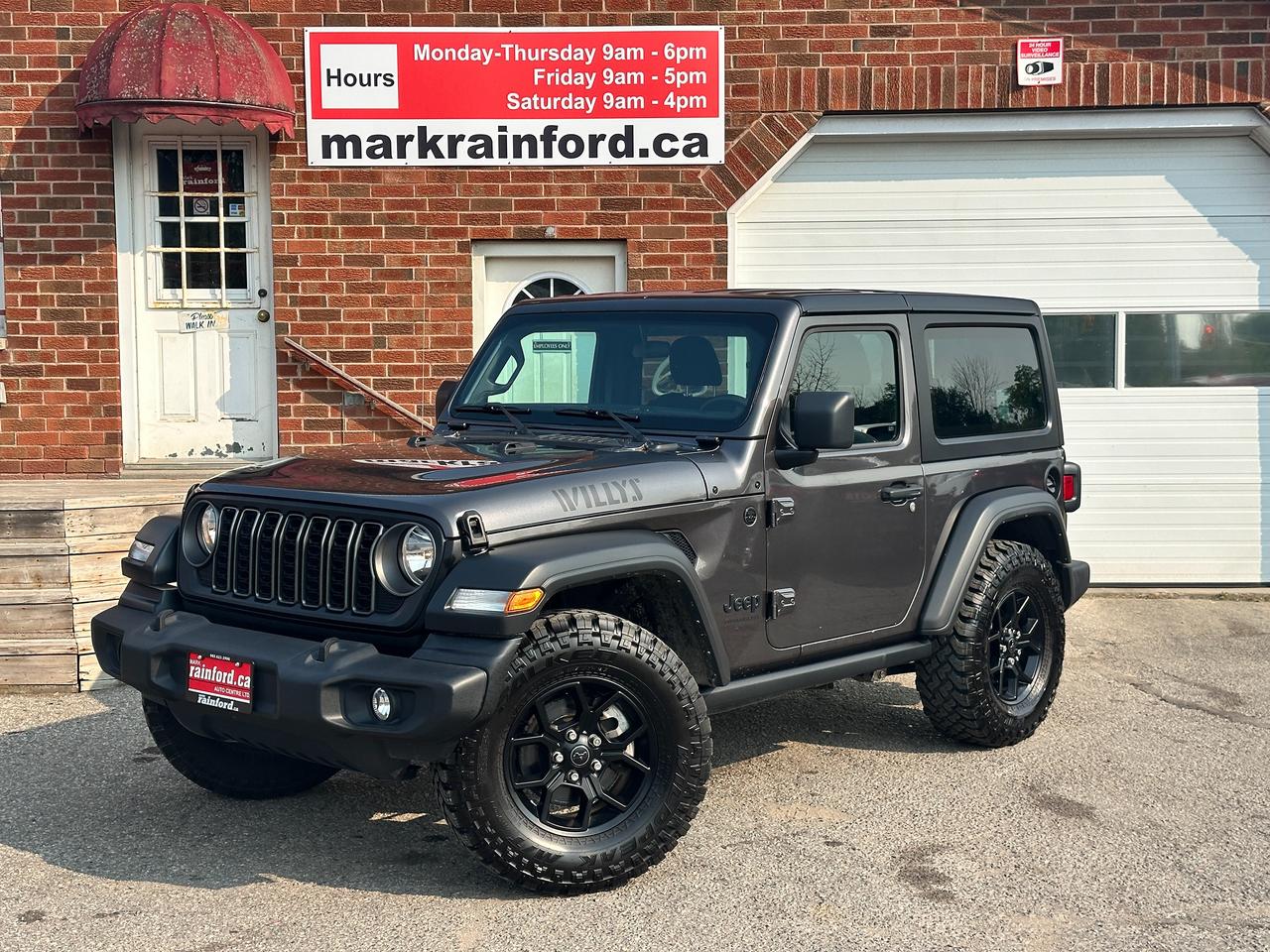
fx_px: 1761
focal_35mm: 48
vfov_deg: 30.3
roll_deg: +0.8
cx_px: 635
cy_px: 476
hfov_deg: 39.7
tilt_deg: -3.3
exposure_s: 1/2667
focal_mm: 6.86
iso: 64
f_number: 1.78
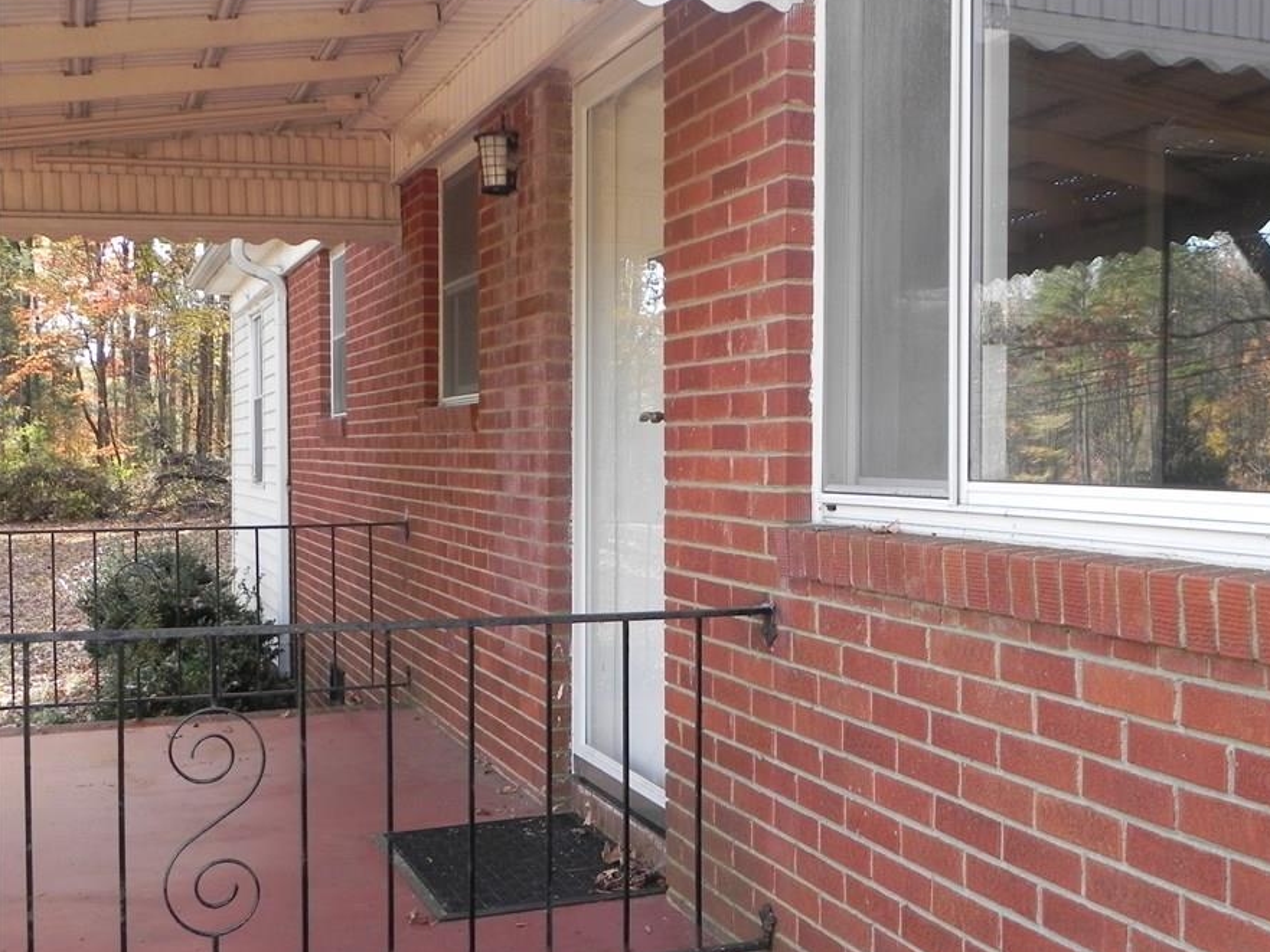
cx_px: 735
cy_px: 508
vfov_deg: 33.6
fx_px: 1578
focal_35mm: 43
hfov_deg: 43.7
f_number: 3.5
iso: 160
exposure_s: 1/112
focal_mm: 6.6
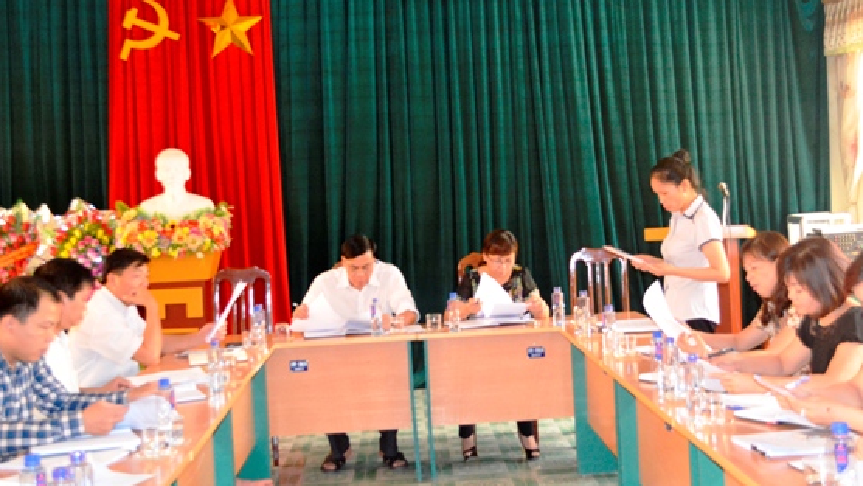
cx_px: 481
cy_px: 164
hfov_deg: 43.6
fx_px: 1076
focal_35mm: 47
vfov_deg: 25.3
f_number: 4.2
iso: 1600
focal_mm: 26
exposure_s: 1/60
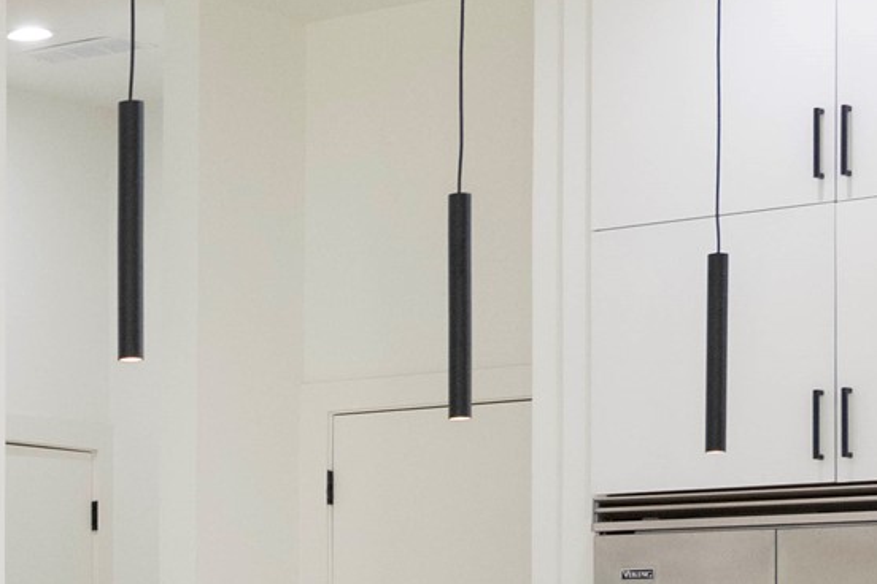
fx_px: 2874
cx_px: -552
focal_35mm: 118
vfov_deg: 11.3
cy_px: 808
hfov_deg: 15.6
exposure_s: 1/50
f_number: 5.6
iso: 640
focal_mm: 20
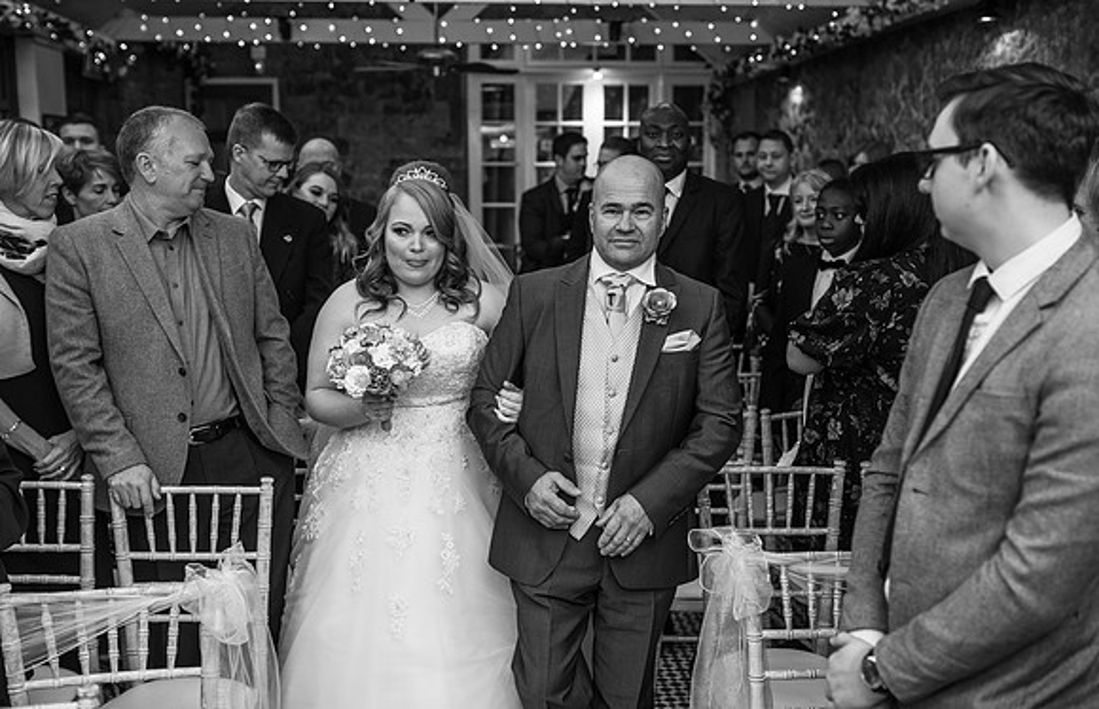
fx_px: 1183
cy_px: 343
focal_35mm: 39
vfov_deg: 33.3
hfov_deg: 49.8
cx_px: 549
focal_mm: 35
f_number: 2.5
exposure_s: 1/125
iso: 400
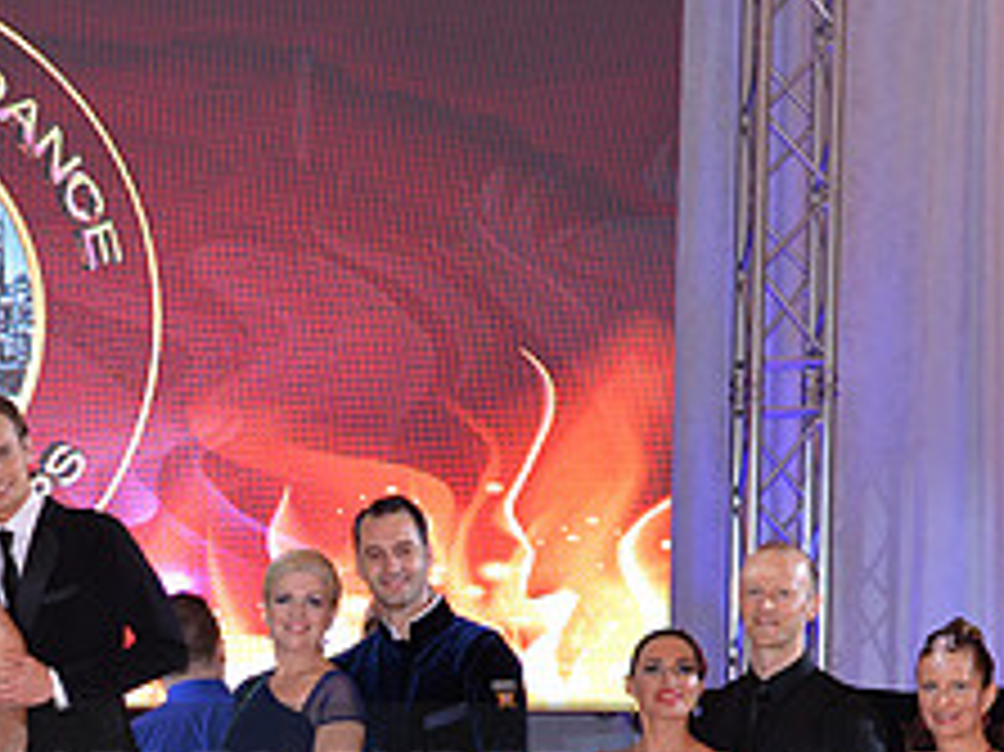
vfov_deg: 11.7
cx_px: 144
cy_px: 822
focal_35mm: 125
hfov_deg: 15.6
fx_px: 3624
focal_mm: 50
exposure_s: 1/250
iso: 1600
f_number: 5
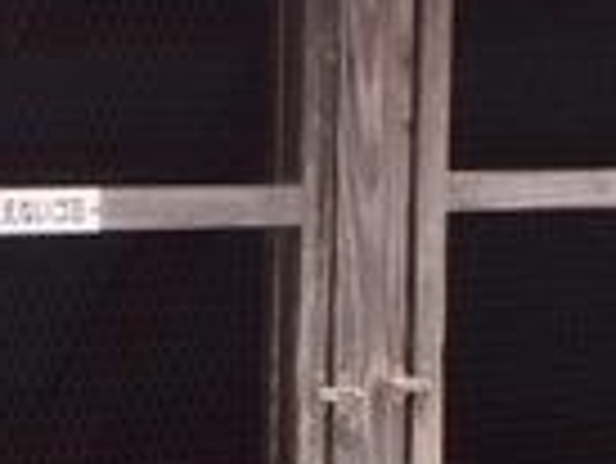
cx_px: 49
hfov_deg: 14.4
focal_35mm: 135
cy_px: 599
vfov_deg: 10.8
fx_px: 2404
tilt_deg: -10.3
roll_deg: +0.6
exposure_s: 1/60
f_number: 2.2
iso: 32
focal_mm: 4.15
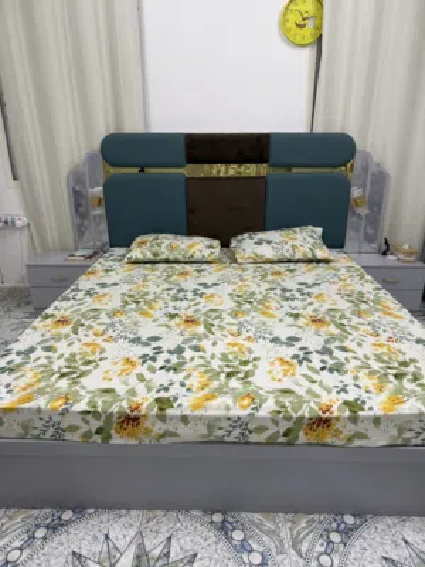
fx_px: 393
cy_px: 284
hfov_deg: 56.8
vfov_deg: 71.6
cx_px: 212
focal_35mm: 24
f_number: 1.78
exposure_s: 1/82
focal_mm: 6.76
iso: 200
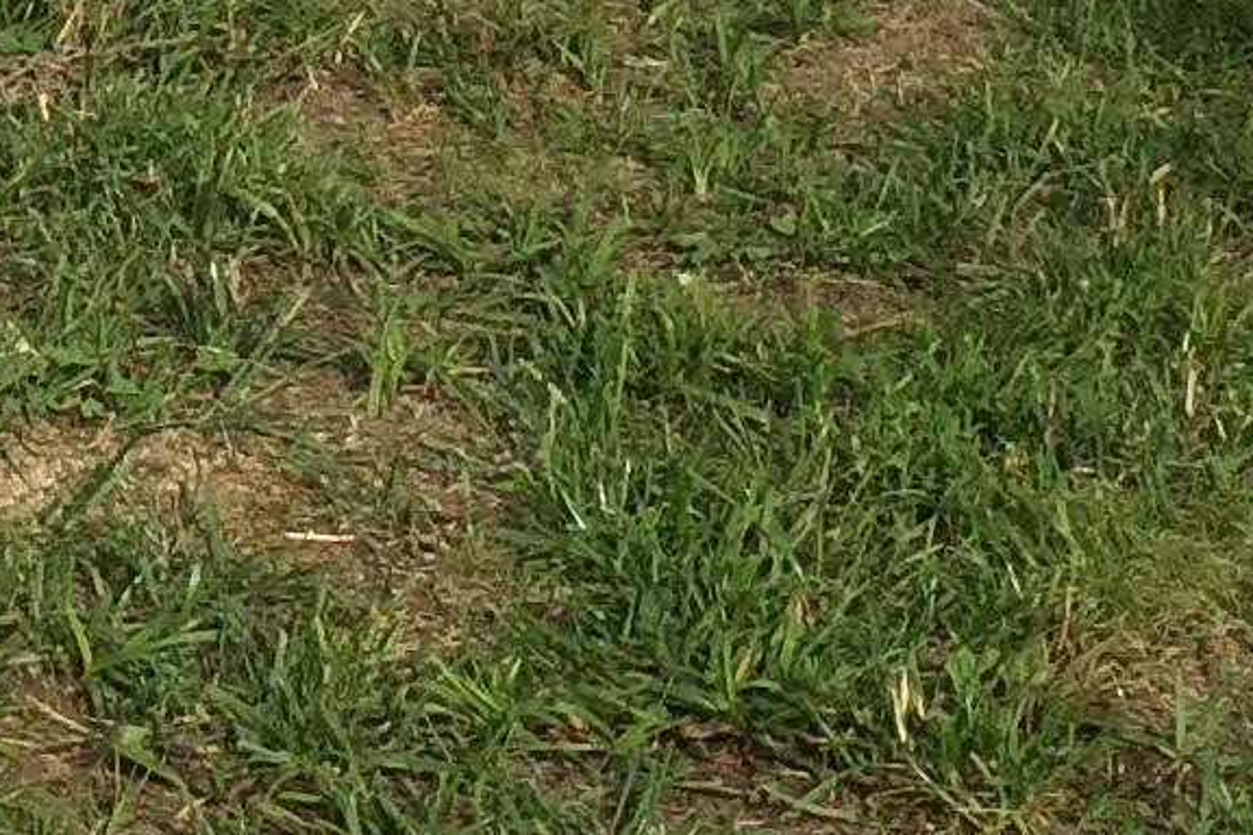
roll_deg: +3.8
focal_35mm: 171
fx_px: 5951
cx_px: -28
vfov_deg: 7.7
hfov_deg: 11.9
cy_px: -731
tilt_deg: -10.0
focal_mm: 4.15
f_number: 2.2
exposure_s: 1/2053
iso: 32
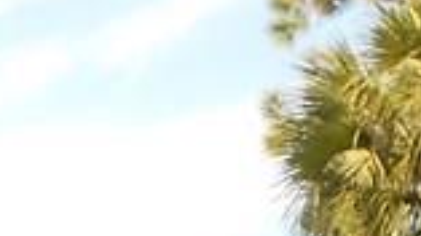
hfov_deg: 10.8
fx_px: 2063
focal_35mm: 185
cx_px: -362
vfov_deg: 5.8
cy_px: 834
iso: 80
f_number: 3.2
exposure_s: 1/250
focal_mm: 4.6
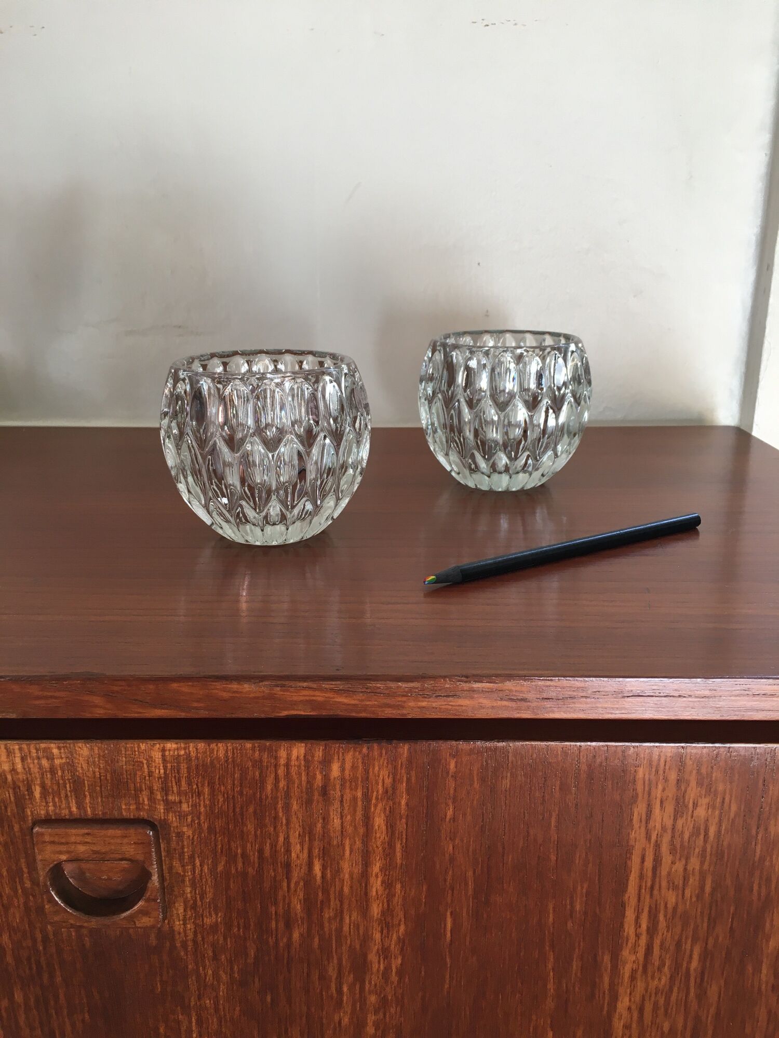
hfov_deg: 48.2
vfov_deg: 61.7
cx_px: 390
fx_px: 870
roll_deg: -0.1
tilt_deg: -16.7
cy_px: 519
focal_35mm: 29
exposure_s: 1/33
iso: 25
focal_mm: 4.15
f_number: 2.2
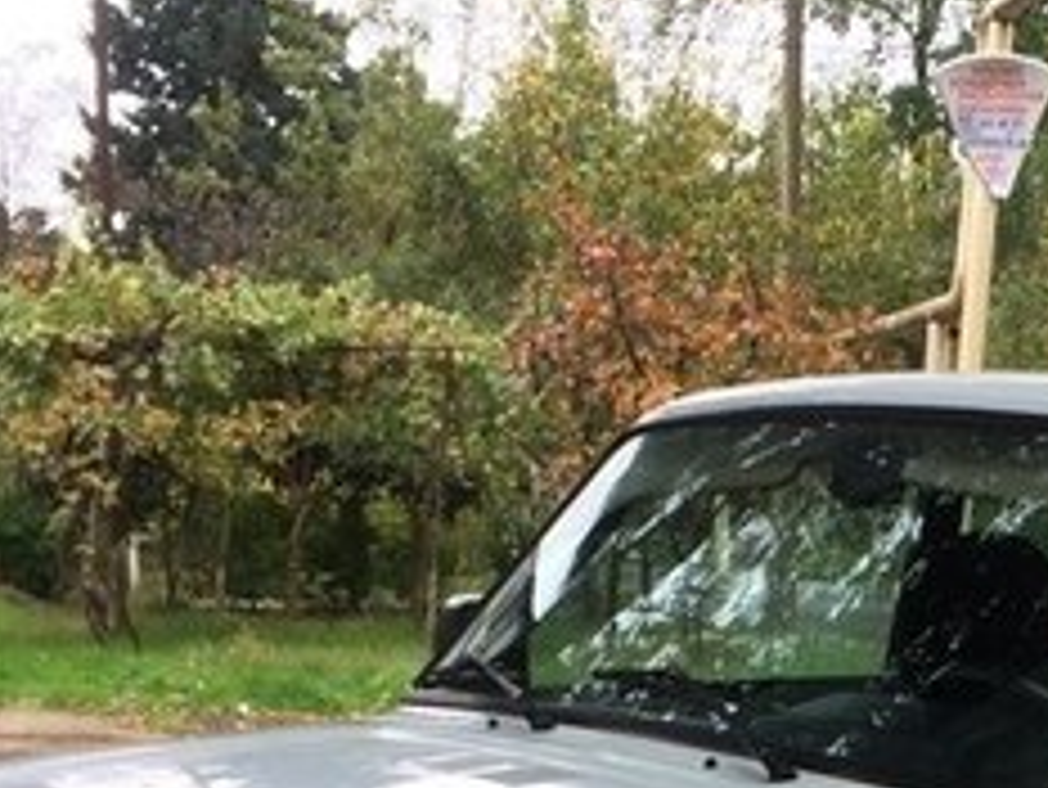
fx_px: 2484
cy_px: 984
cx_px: 1017
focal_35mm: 82
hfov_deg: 23.0
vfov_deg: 17.1
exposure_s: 1/50
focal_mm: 4.15
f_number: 2.2
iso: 40
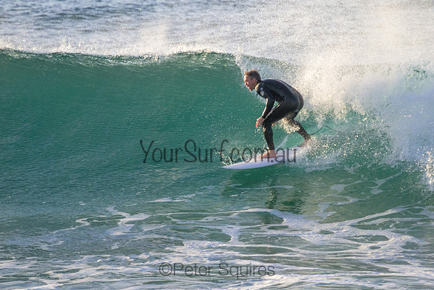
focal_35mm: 1043
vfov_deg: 1.3
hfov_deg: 2.0
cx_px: 215
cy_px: 130
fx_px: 12572
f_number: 11
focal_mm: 800
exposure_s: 1/1600
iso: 2500
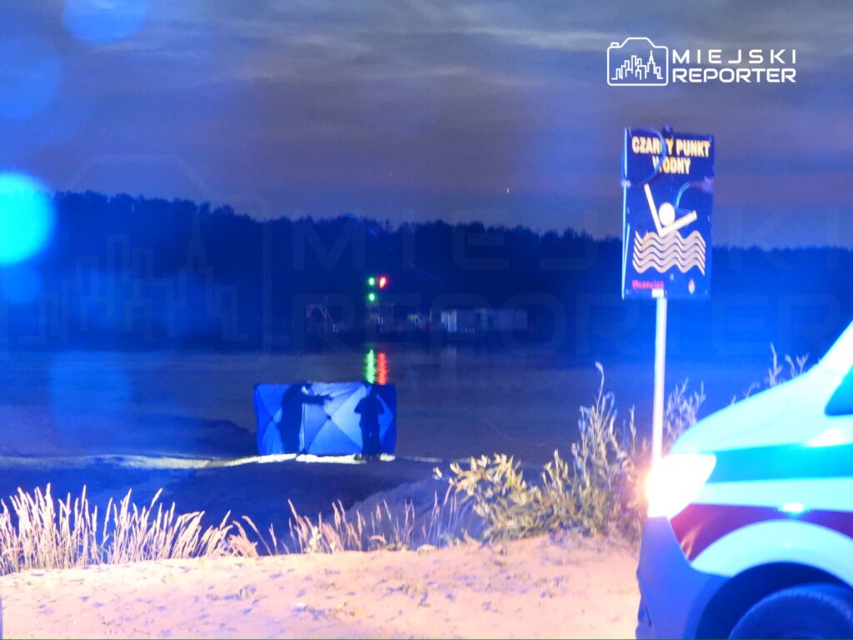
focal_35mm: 91
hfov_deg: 21.5
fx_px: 2242
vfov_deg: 16.2
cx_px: 426
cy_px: 320
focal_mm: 16.3
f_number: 3.5
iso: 1600
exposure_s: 1
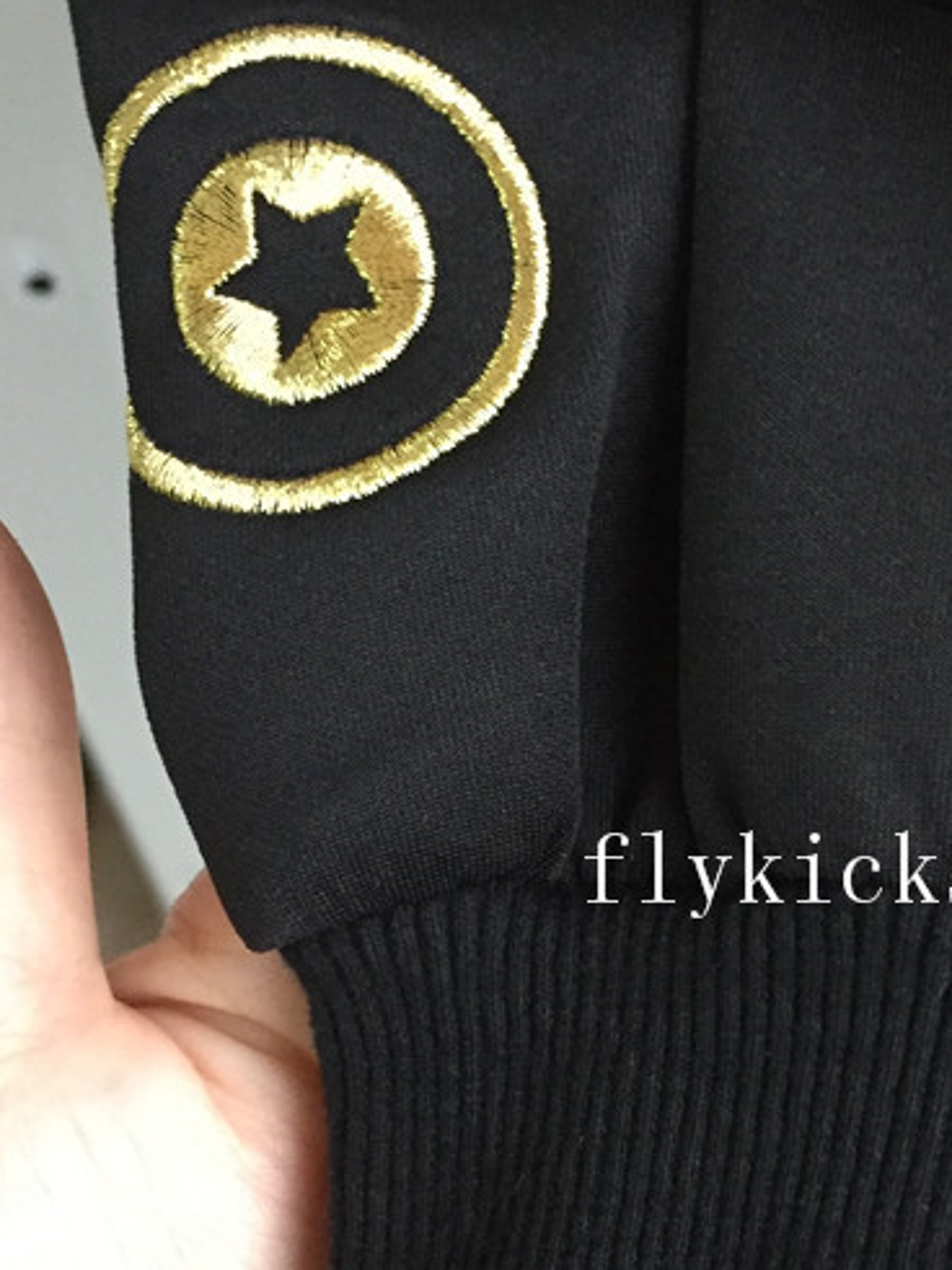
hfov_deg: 22.8
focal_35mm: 63
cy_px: 877
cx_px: 820
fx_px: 2311
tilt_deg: -50.7
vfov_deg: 30.4
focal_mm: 4.15
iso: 250
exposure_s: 1/25
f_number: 2.2
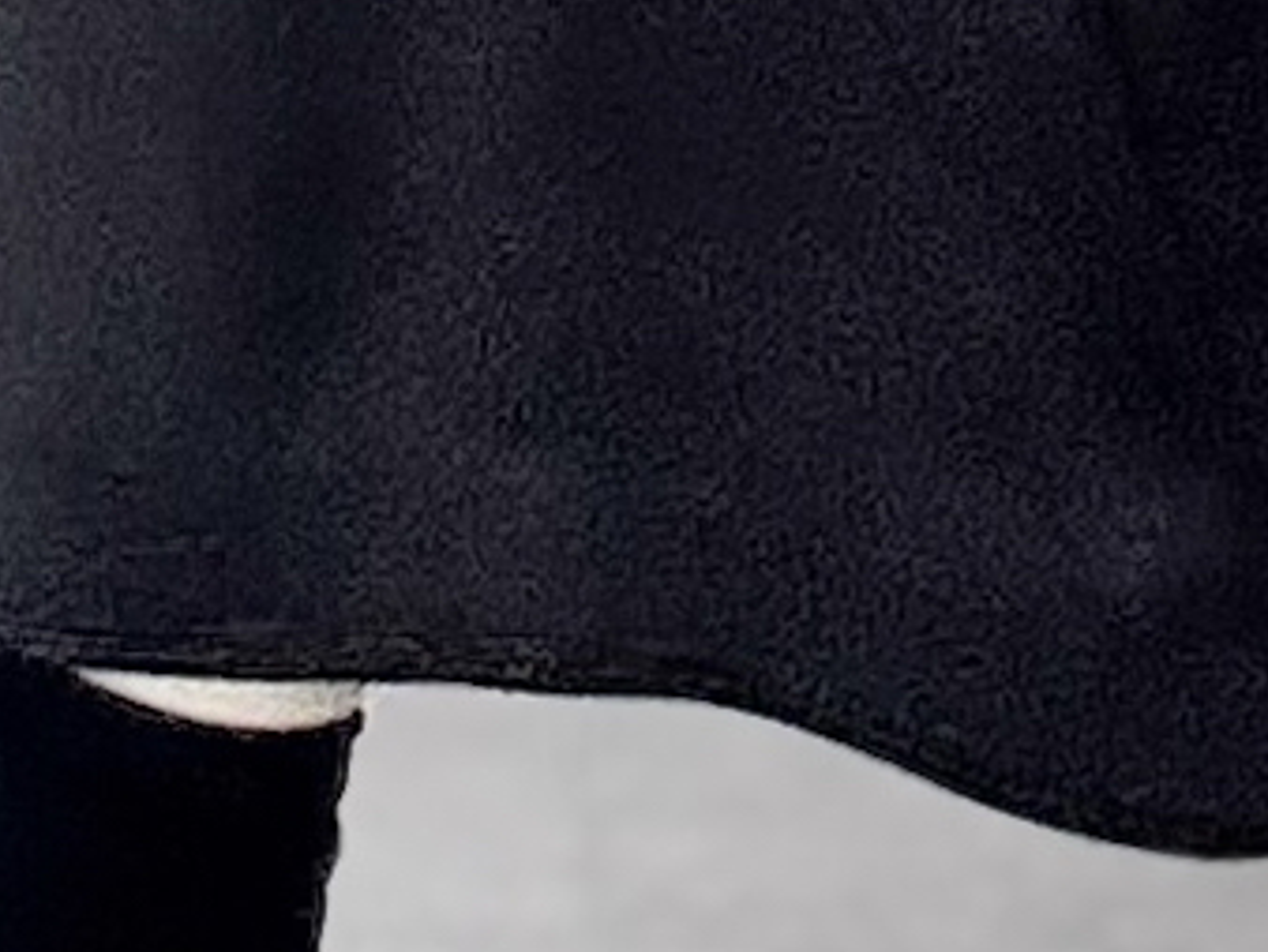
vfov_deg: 6.4
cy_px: -2464
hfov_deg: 9.9
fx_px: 7295
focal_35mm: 199
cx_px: 491
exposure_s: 1/270
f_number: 1.9
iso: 25
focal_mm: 2.69
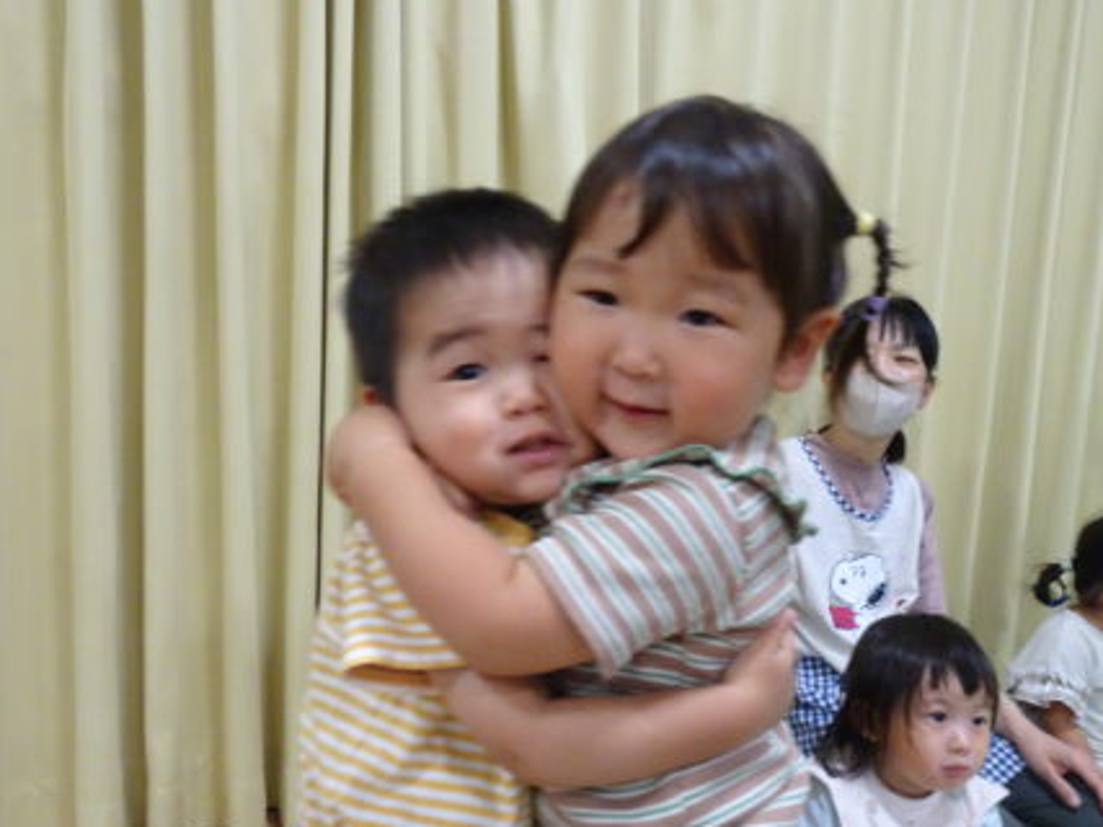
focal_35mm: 27
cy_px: 455
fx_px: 860
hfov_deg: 65.3
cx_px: 571
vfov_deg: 51.2
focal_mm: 4.1
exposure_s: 1/30
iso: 1000
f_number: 3.5
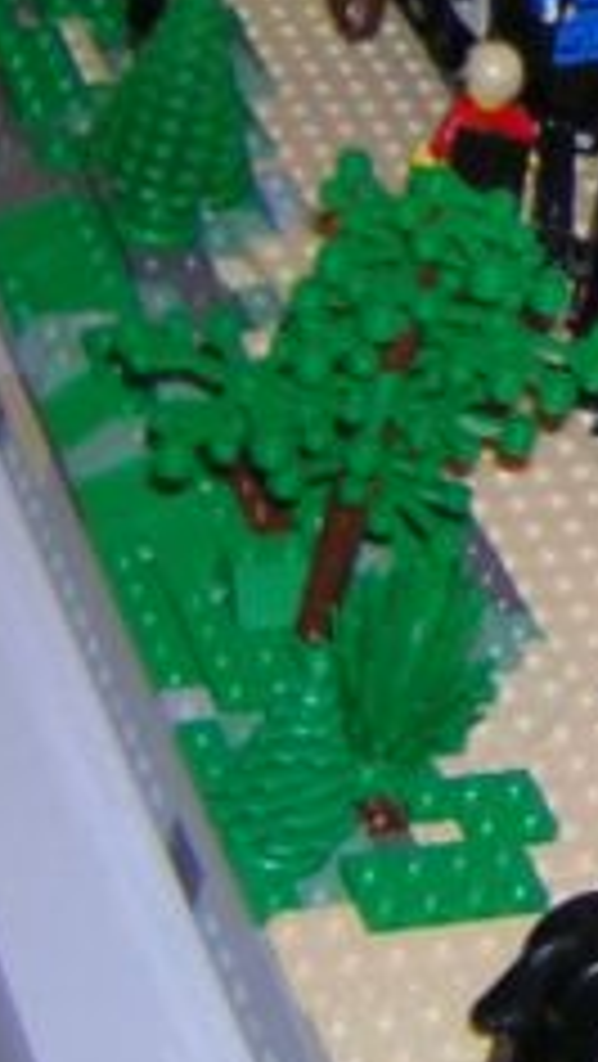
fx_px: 3744
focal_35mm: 133
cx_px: 1200
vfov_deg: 15.6
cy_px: -148
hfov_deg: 8.6
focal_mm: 4.7
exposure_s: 1/60.1
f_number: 2.6
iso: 100
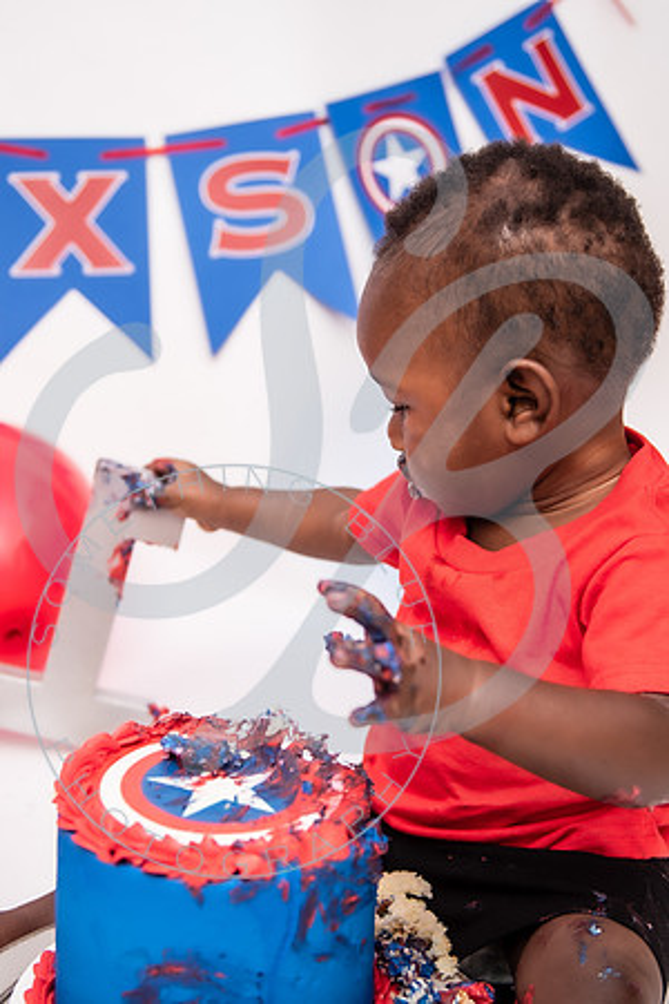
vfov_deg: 36.9
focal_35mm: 54
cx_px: 294
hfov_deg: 25.1
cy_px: 502
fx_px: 1504
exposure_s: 1/160
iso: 100
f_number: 2.8
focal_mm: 36
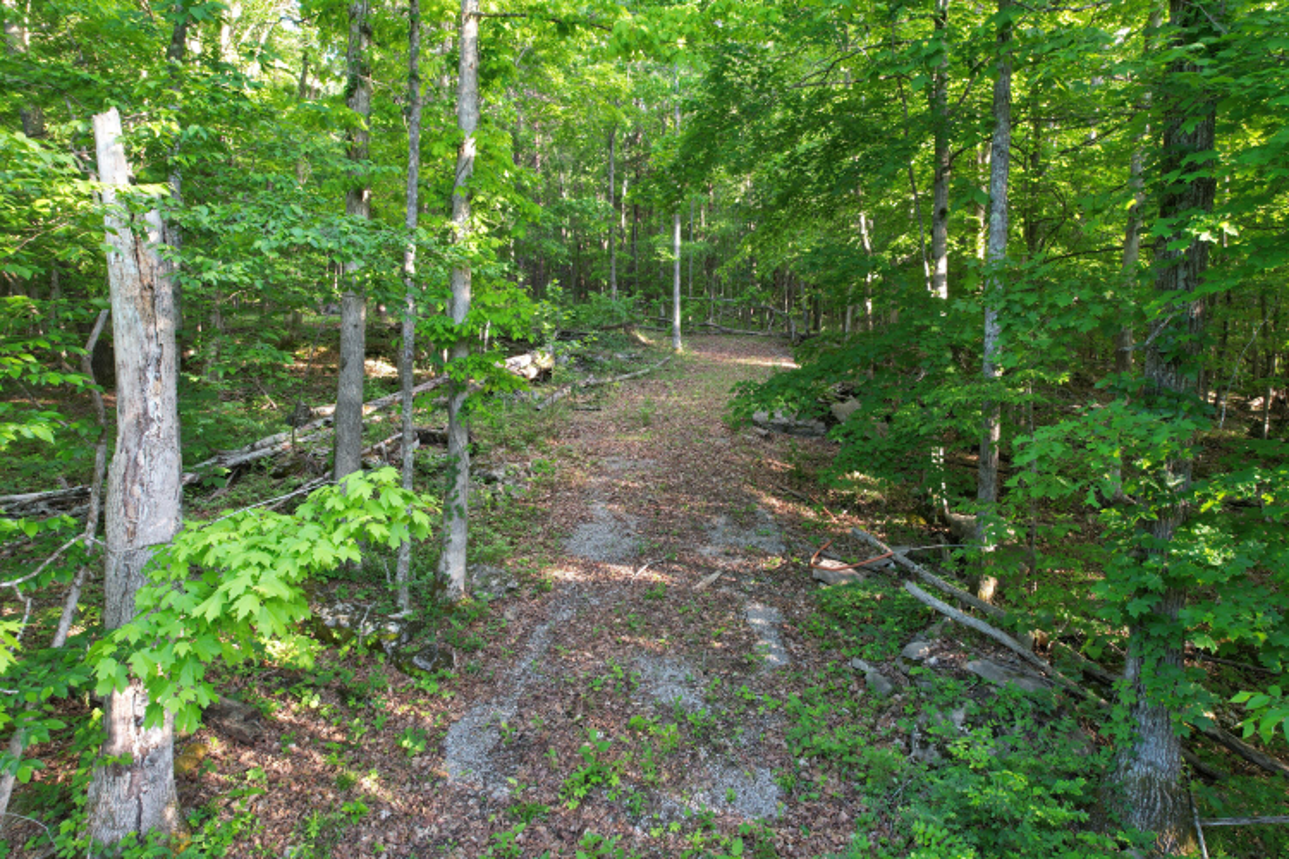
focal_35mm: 22
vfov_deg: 57.2
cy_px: 430
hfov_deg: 78.6
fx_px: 788
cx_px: 644
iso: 100
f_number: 2.8
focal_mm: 8.38
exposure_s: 1/30
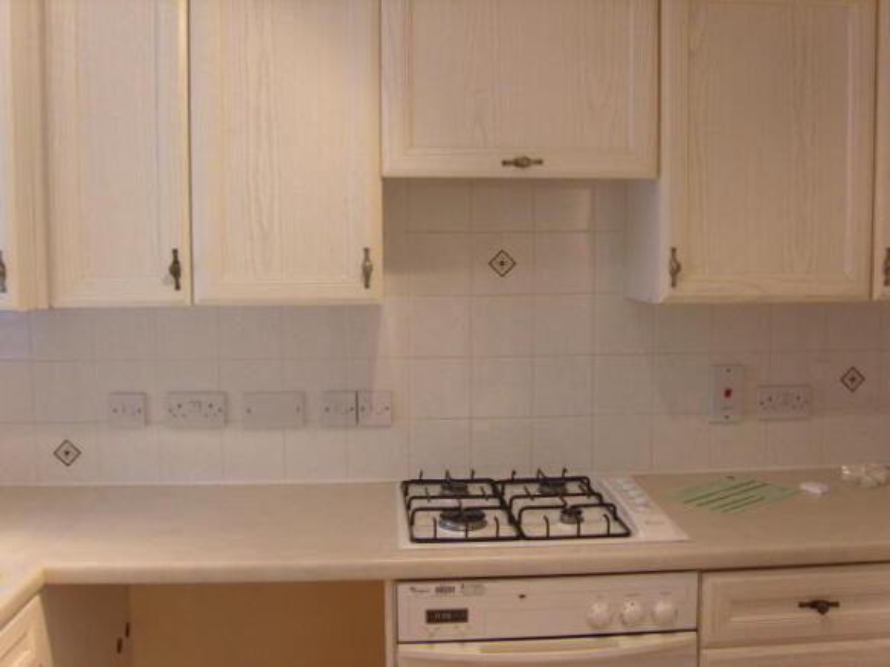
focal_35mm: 35
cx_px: 445
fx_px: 900
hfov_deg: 52.6
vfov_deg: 40.7
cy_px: 334
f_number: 2.8
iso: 155
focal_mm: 7.4
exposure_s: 1/30
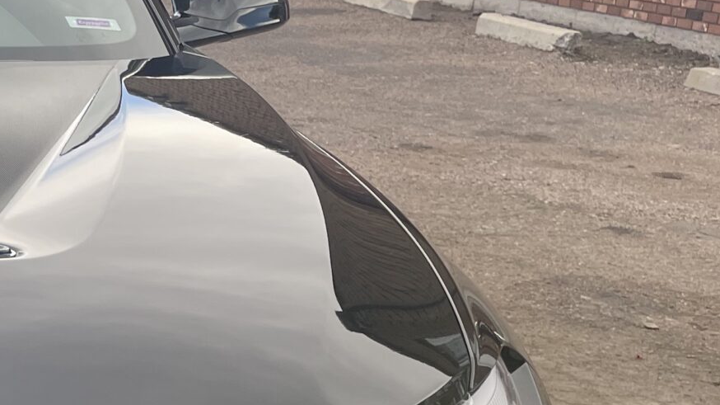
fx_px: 1584
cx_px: -237
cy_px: 492
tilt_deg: -21.2
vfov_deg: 14.1
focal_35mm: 83
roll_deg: +0.3
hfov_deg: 22.6
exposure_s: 1/327
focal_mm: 4.2
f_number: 1.6
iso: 32
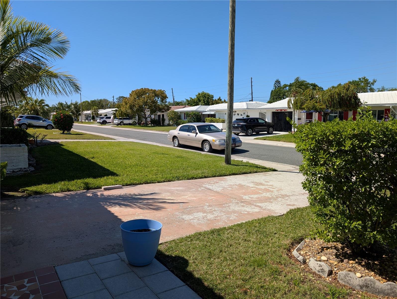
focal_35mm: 24
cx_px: 198
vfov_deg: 56.9
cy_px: 150
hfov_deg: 71.5
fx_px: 276
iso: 19
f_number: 1.68
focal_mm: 6.9
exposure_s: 1/1541
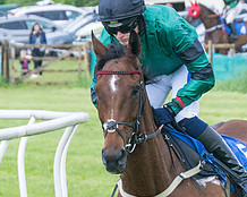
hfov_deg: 3.3
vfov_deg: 2.6
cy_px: 227
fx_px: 4309
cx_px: 39
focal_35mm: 590
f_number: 5
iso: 400
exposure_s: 1/1000
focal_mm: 98
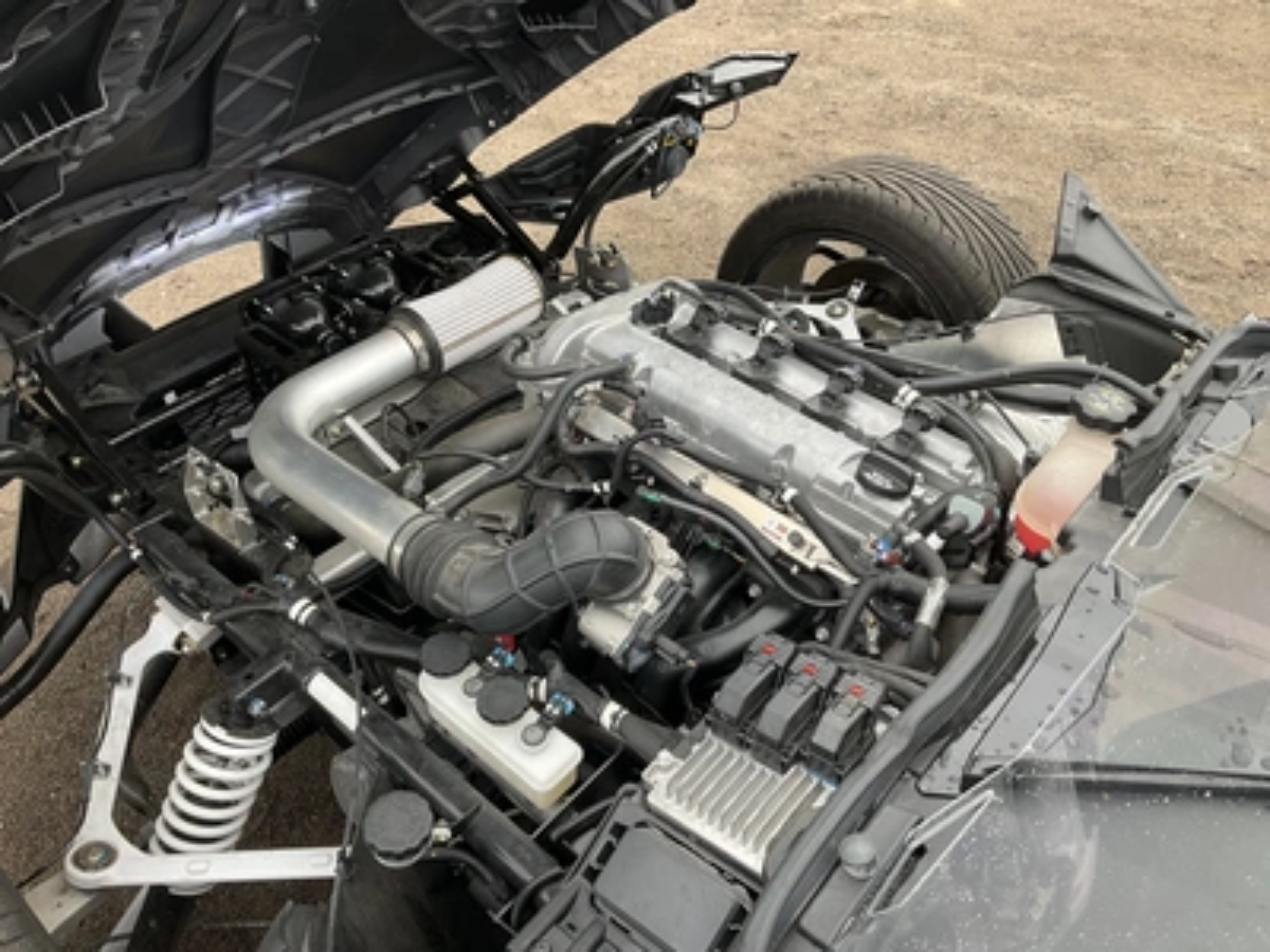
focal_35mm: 29
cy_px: 476
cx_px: 635
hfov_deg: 61.7
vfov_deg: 48.2
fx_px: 1064
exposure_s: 1/122
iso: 32
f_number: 1.8
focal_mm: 3
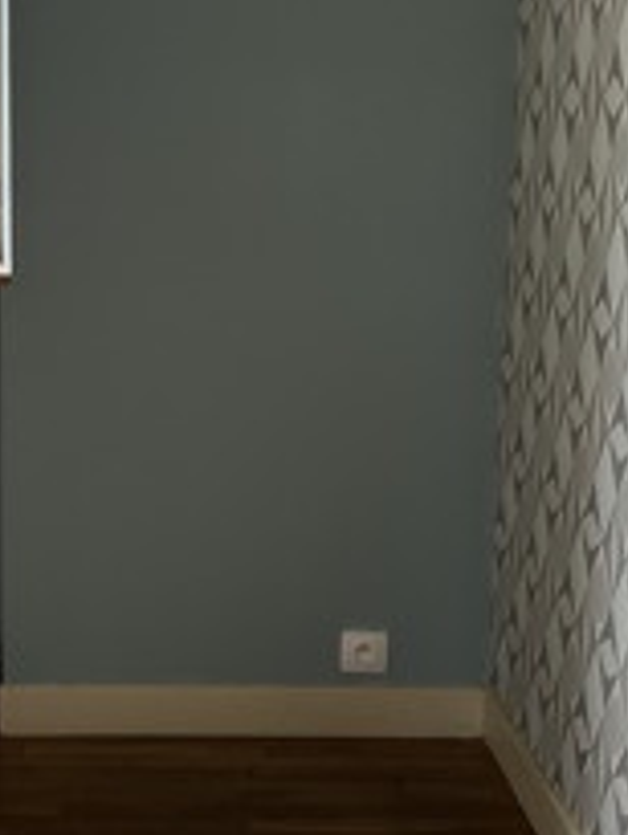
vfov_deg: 25.6
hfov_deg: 19.1
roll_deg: +0.3
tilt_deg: -11.2
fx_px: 1836
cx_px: 61
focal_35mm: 76
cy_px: 468
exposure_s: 1/121
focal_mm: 5.1
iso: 64
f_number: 1.6
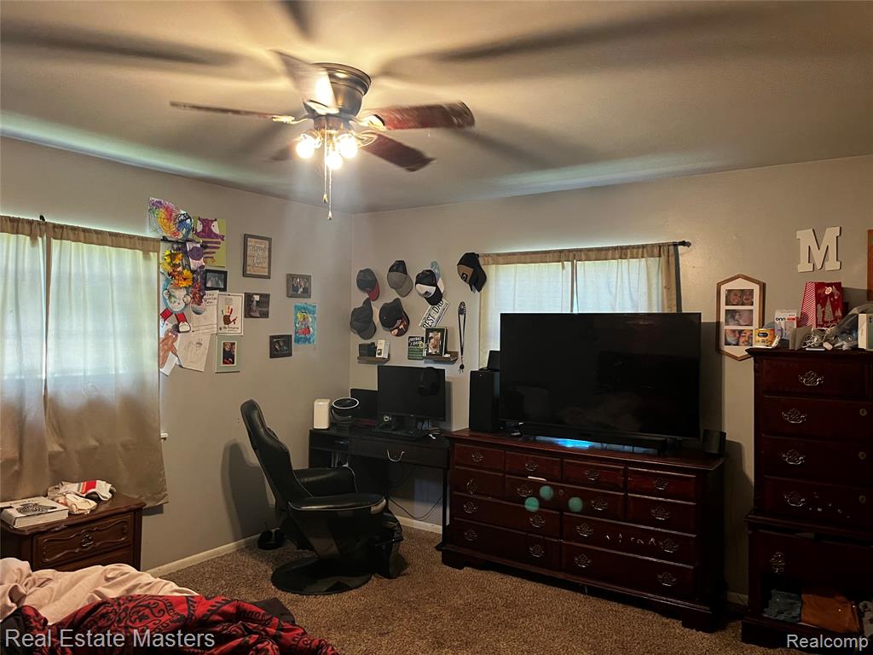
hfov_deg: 67.3
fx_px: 656
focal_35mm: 26
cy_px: 328
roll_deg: -0.7
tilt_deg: -1.1
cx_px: 436
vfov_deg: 53.1
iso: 400
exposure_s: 1/40
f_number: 1.6
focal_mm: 5.1
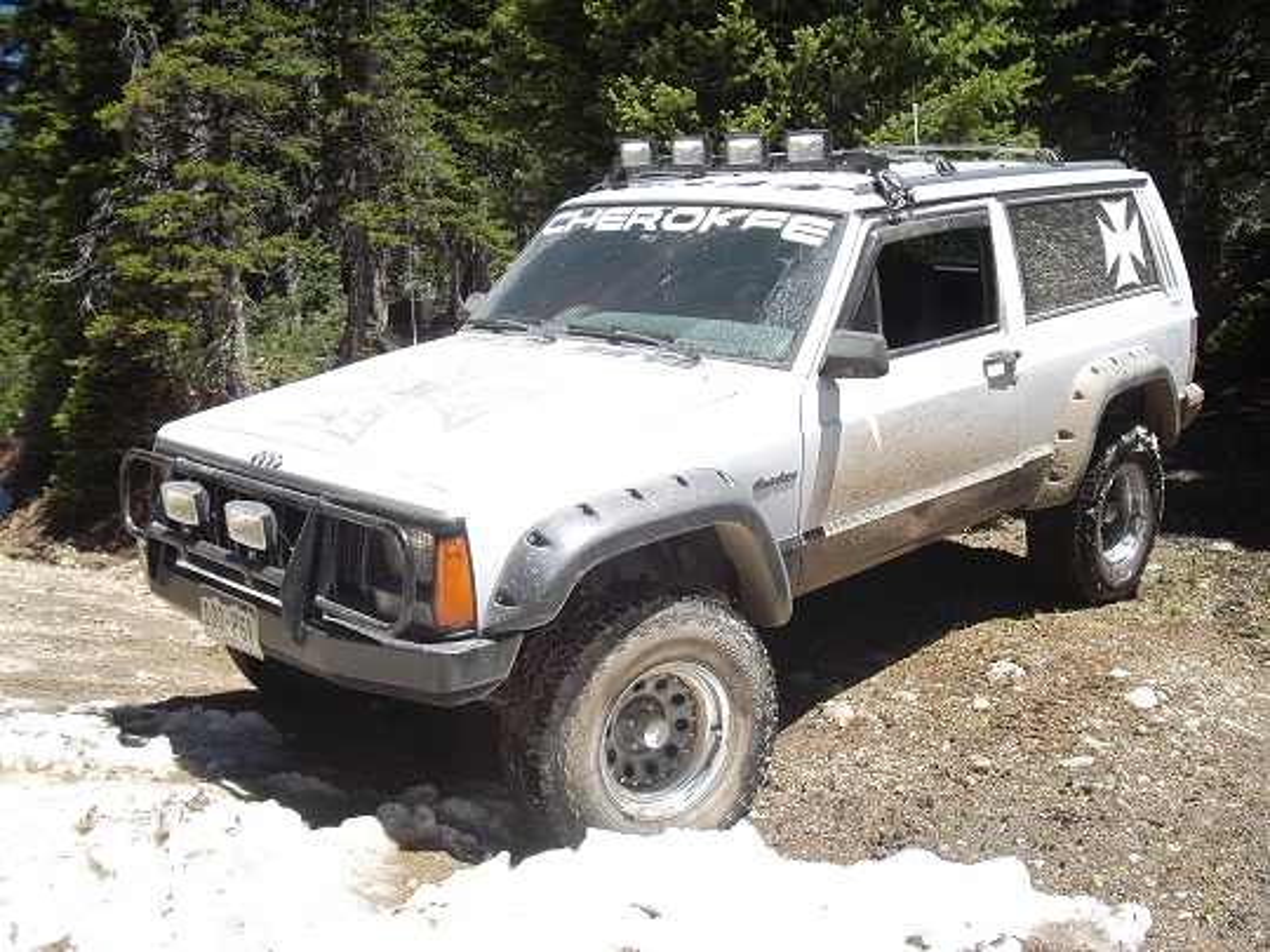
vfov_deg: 38.7
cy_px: 476
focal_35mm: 37
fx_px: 1357
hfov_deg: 50.1
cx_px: 635
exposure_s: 1/280
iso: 80
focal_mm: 6.6
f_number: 4
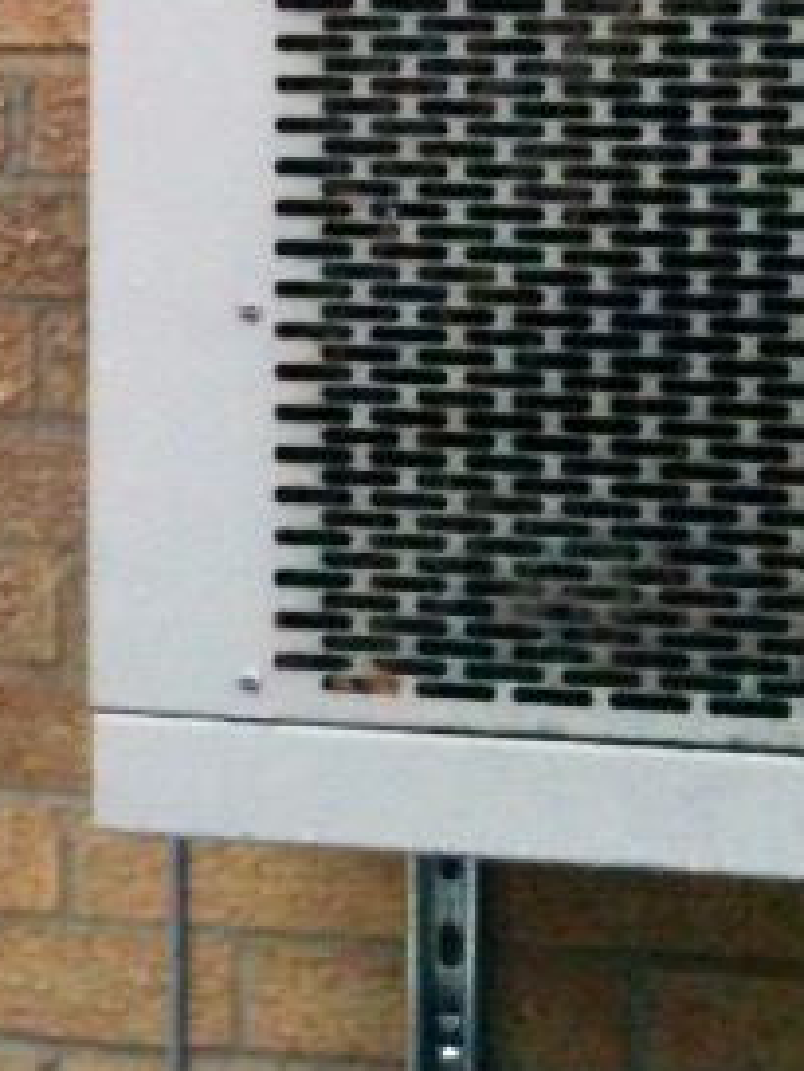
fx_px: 4765
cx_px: -616
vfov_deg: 12.5
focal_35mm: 154
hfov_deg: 9.2
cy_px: -173
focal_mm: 3.85
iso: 125
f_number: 2.8
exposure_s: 1/120
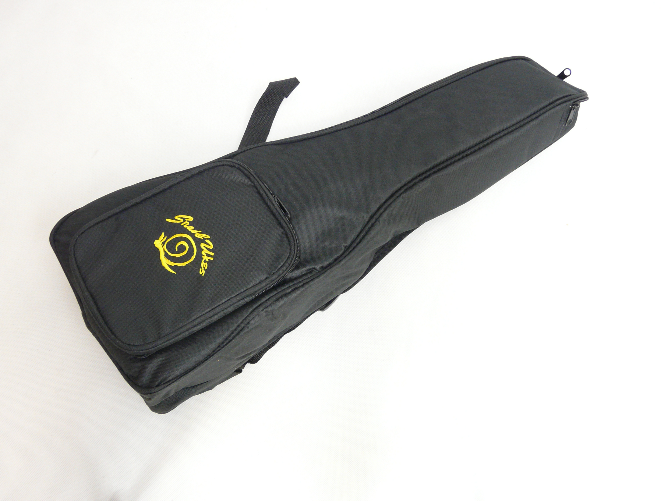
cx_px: 322
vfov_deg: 48.2
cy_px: 248
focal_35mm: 29
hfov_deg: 61.6
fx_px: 560
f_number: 2.8
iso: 200
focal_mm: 4.6
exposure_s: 1/5
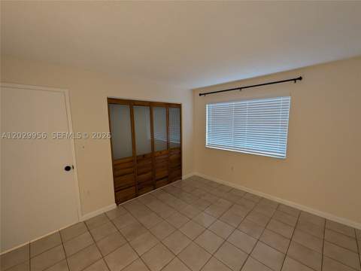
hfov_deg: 106.2
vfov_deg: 89.9
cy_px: 136
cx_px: 180
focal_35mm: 13
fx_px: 136
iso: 145
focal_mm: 1.95
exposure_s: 1/24
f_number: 2.2
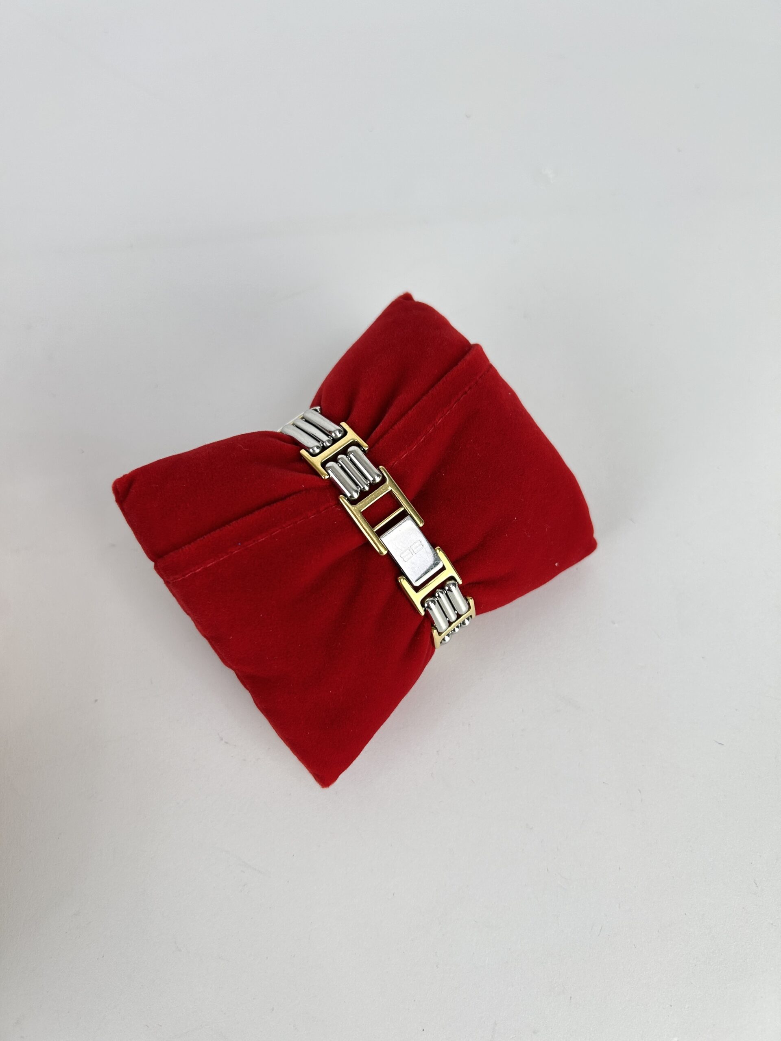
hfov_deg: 53.1
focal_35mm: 26
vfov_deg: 67.3
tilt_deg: -65.9
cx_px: 390
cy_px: 520
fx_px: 782
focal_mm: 5.7
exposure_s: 1/150
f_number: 1.5
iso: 32
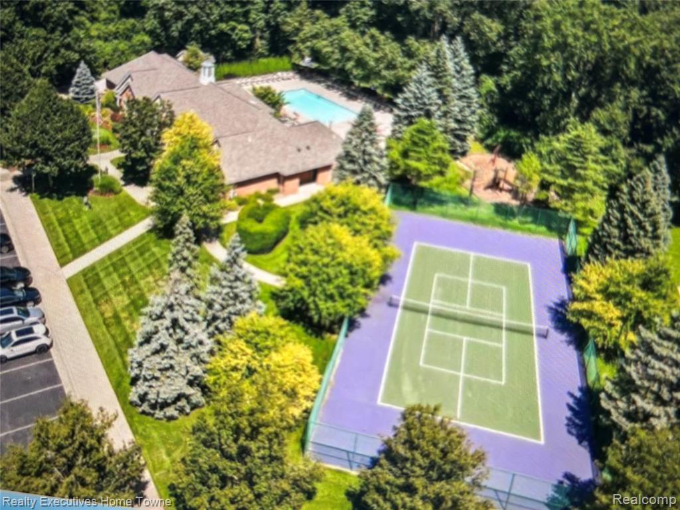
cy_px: 255
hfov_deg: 39.7
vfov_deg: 30.3
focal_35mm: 48
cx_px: 340
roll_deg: -0.6
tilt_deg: -20.3
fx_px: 943
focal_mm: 6.86
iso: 320
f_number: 1.78
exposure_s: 1/40
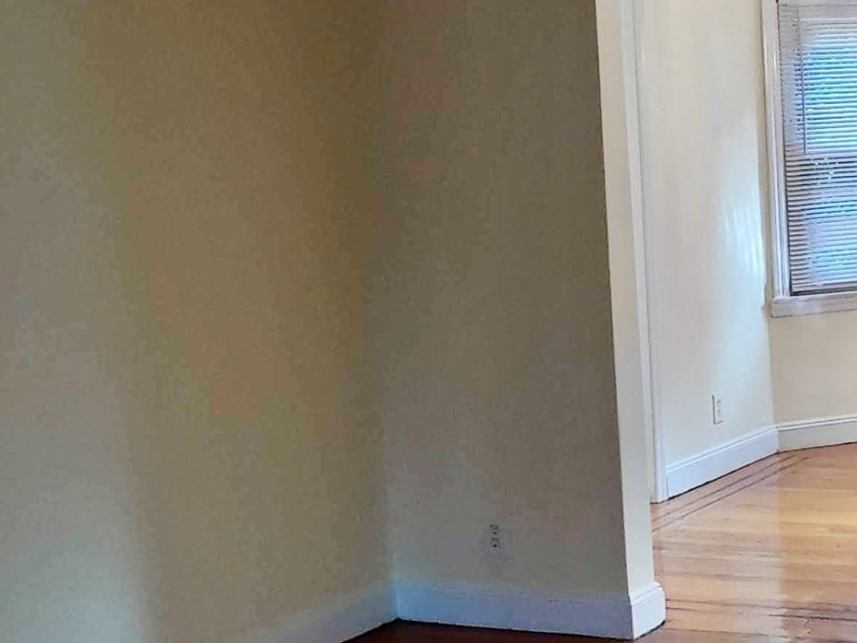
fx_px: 1634
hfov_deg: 27.1
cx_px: 929
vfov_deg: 22.2
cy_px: 268
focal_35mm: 66
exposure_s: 1/30
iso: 50
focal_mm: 2.47
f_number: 1.9
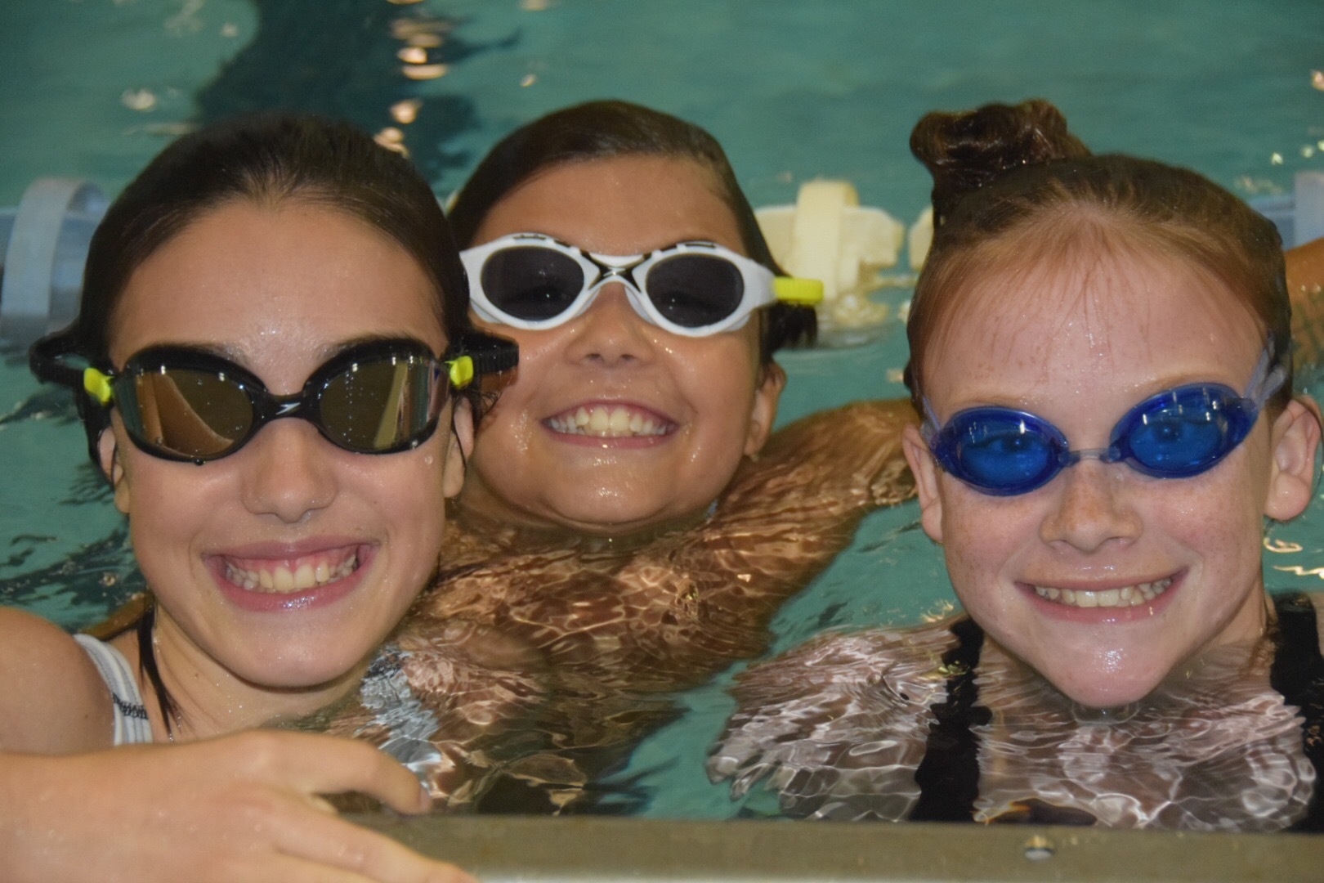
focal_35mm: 112
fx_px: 4137
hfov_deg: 18.2
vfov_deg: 12.2
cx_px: 662
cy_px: 442
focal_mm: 75
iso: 3200
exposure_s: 1/60
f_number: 5
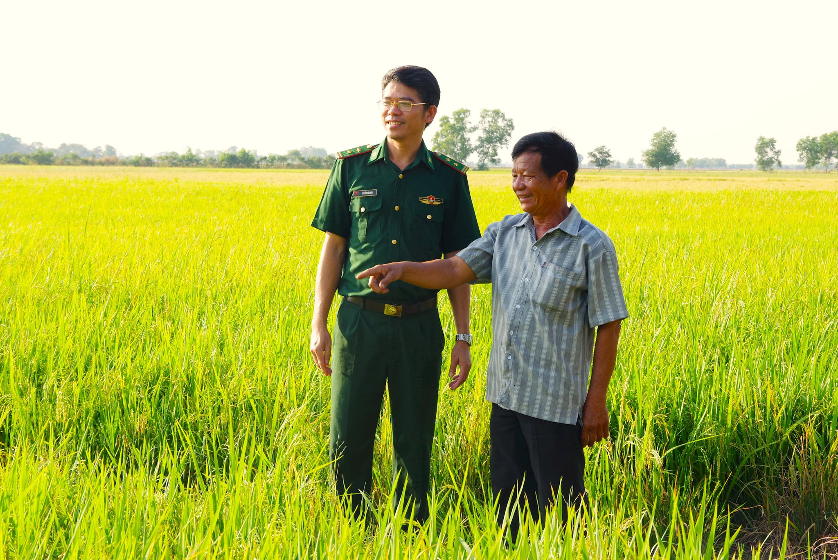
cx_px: 419
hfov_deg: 28.1
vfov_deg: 18.9
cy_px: 280
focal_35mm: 72
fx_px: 1676
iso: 200
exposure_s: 1/100
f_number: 9
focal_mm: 48
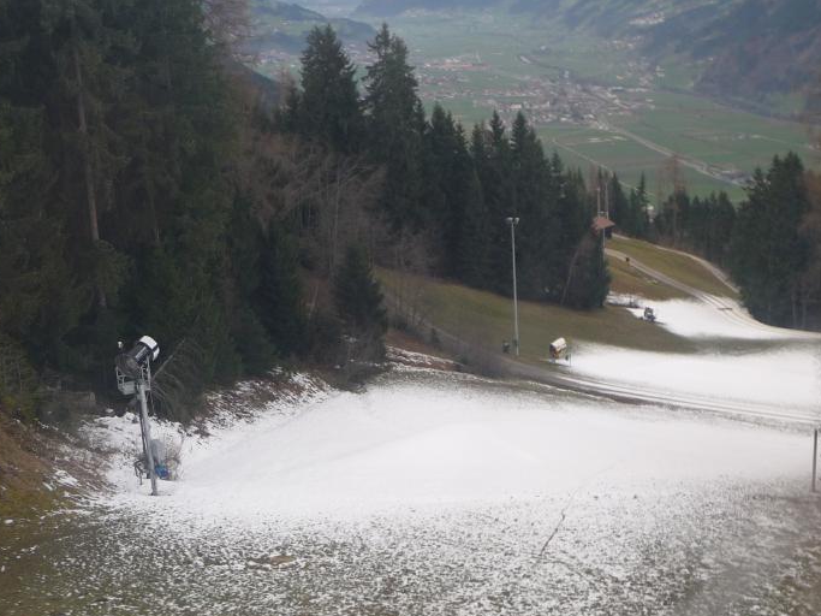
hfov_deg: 37.4
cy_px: 344
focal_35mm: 51
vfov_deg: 28.5
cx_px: 463
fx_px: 1209
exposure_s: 1/60
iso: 100
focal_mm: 5.6
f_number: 3.6
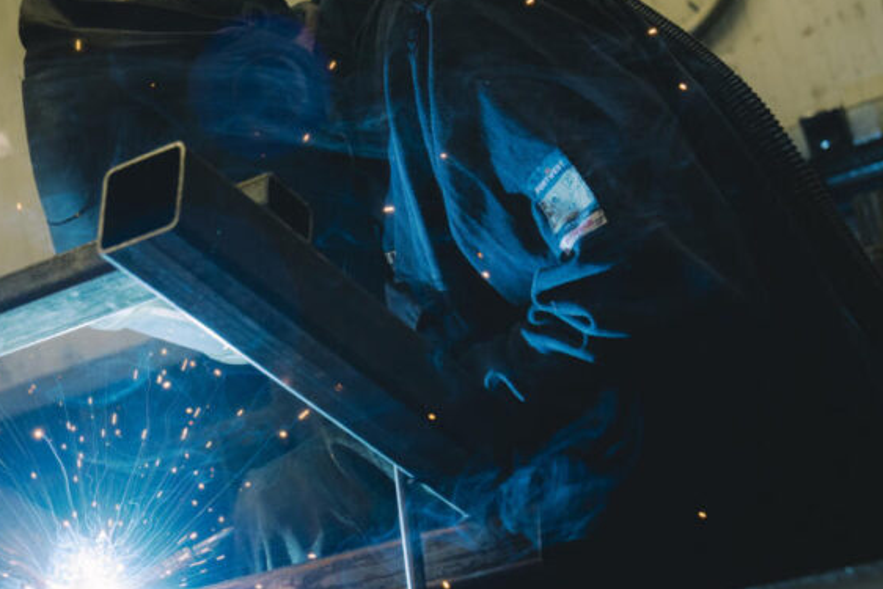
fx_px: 2012
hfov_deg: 24.4
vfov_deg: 16.7
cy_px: 287
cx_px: 204
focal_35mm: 82
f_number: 4.5
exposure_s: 1/500
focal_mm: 45
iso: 1250
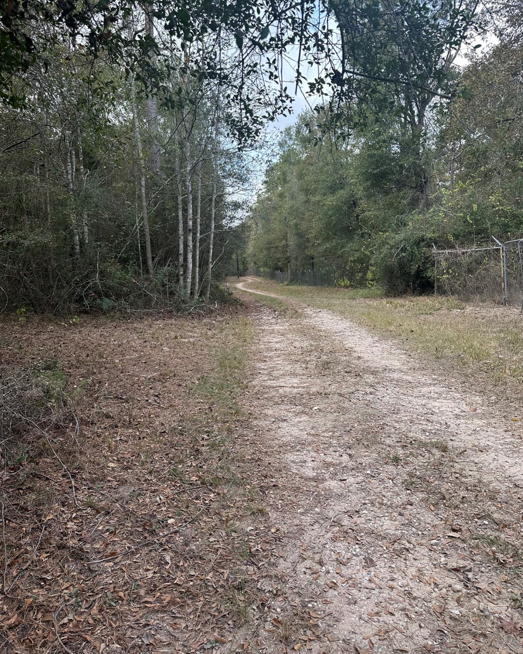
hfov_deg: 54.9
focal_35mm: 26
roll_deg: +4.4
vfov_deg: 65.9
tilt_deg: -3.2
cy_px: 296
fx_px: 503
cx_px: 259
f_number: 1.78
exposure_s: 1/577
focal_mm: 6.86
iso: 80
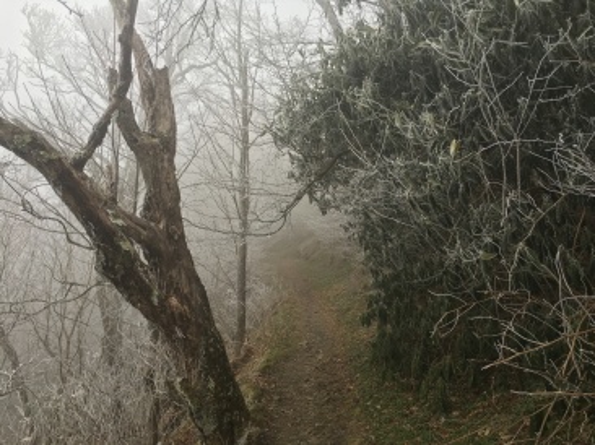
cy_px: 222
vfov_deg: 48.2
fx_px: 498
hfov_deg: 61.7
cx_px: 298
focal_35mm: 29
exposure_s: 1/60
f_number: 2.2
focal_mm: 4.15
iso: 25
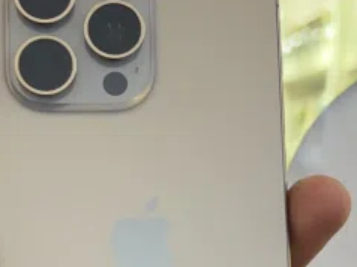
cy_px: 256
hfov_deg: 27.7
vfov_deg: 20.4
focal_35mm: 70
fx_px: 721
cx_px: 142
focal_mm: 5.7
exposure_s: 1/100
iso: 125
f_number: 1.5
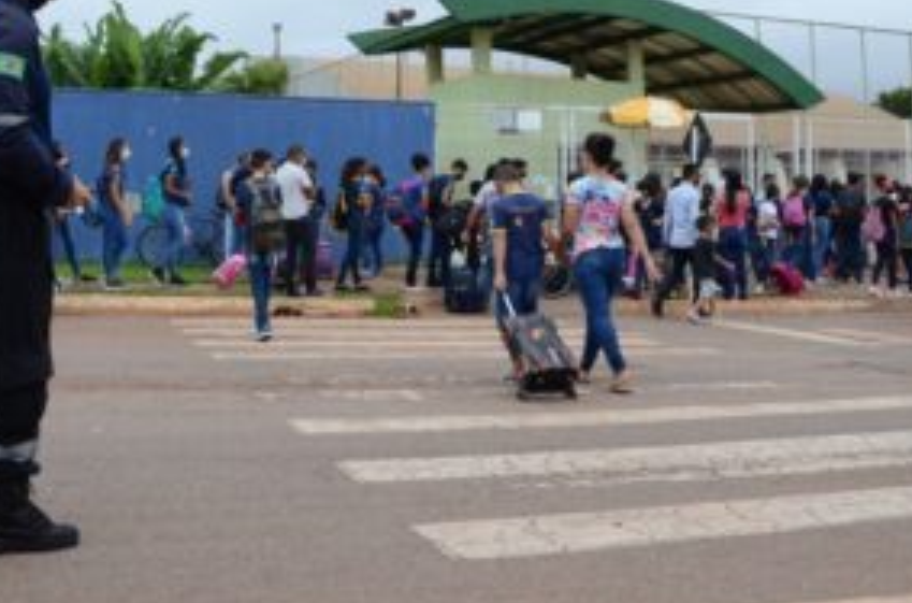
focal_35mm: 43
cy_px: 139
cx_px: 445
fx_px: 1086
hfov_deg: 45.5
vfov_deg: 30.4
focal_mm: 18
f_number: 5.6
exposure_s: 1/1000
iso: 1600
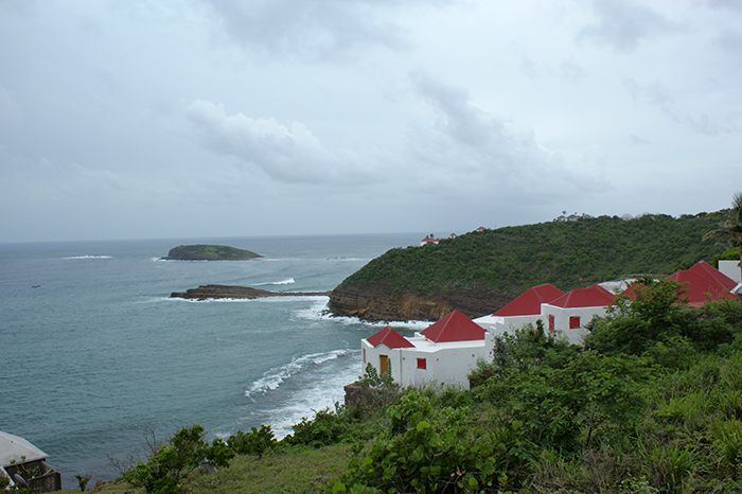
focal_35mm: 30
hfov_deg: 62.0
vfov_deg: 43.6
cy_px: 247
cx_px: 371
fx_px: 618
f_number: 5
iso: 100
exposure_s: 1/400
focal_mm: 20
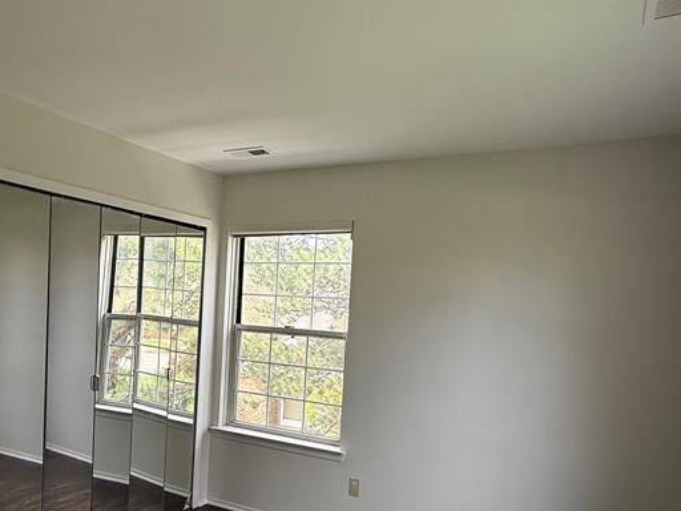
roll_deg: -3.4
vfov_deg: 48.9
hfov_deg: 63.3
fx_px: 551
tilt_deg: -2.9
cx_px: 310
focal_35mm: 28
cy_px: 342
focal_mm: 2.22
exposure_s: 1/118
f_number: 2.2
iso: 64
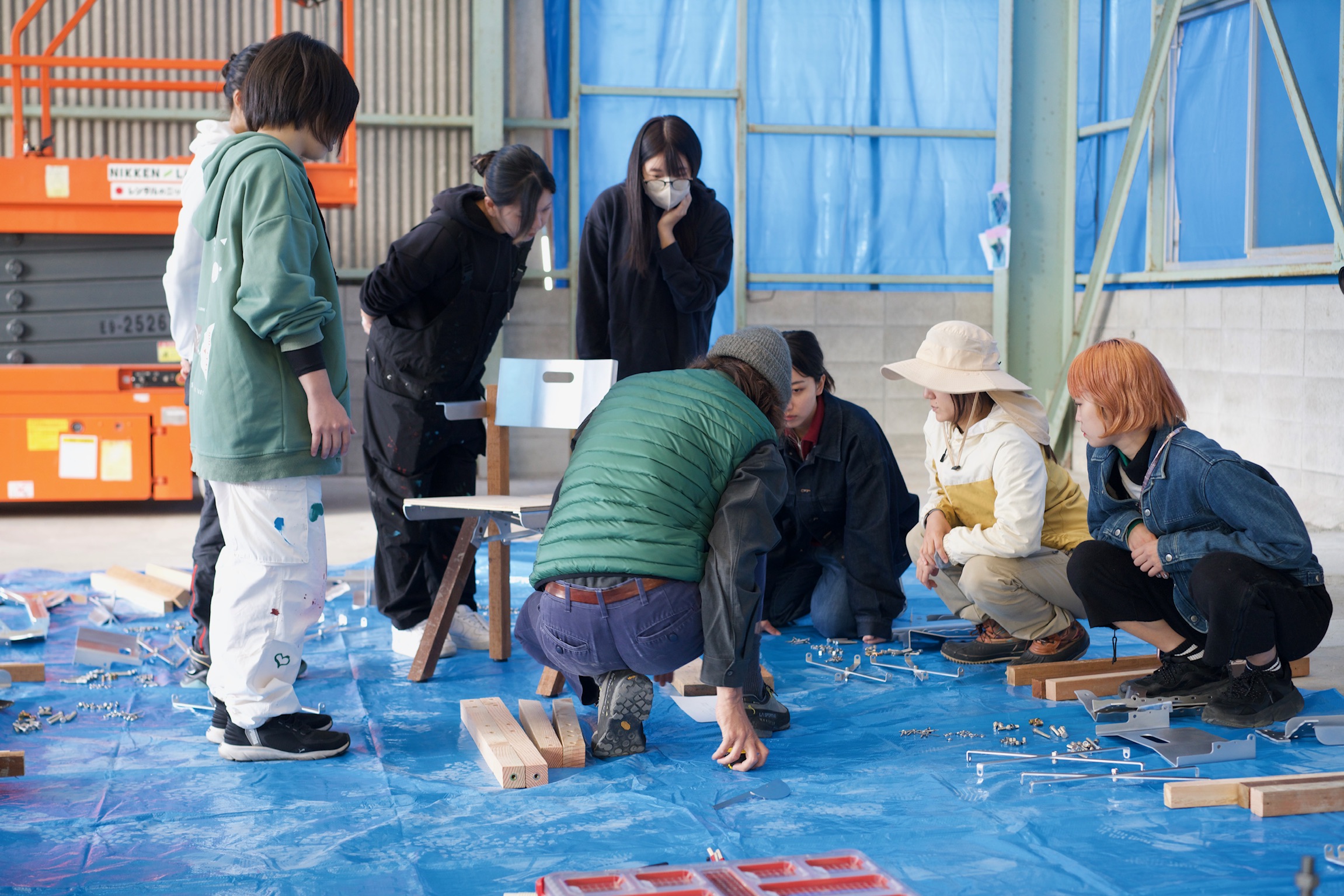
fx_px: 2053
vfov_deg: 24.6
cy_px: 448
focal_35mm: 55
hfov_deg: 36.2
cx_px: 672
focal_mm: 55
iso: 1000
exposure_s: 1/50
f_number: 3.5
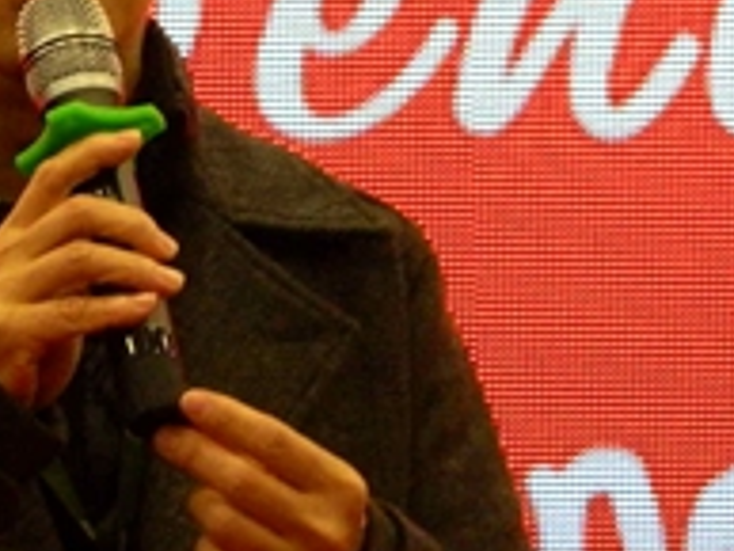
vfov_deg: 3.0
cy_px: -4
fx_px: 10439
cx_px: 95
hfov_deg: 4.0
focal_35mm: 492
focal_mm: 27
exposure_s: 1/30
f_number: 4.9
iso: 400
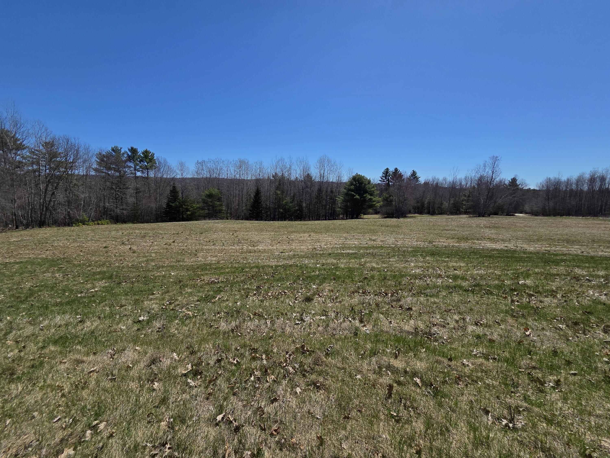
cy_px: 229
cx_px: 305
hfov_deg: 106.2
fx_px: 229
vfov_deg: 89.9
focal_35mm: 13
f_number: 2.2
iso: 50
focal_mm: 2.2
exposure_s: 1/3493
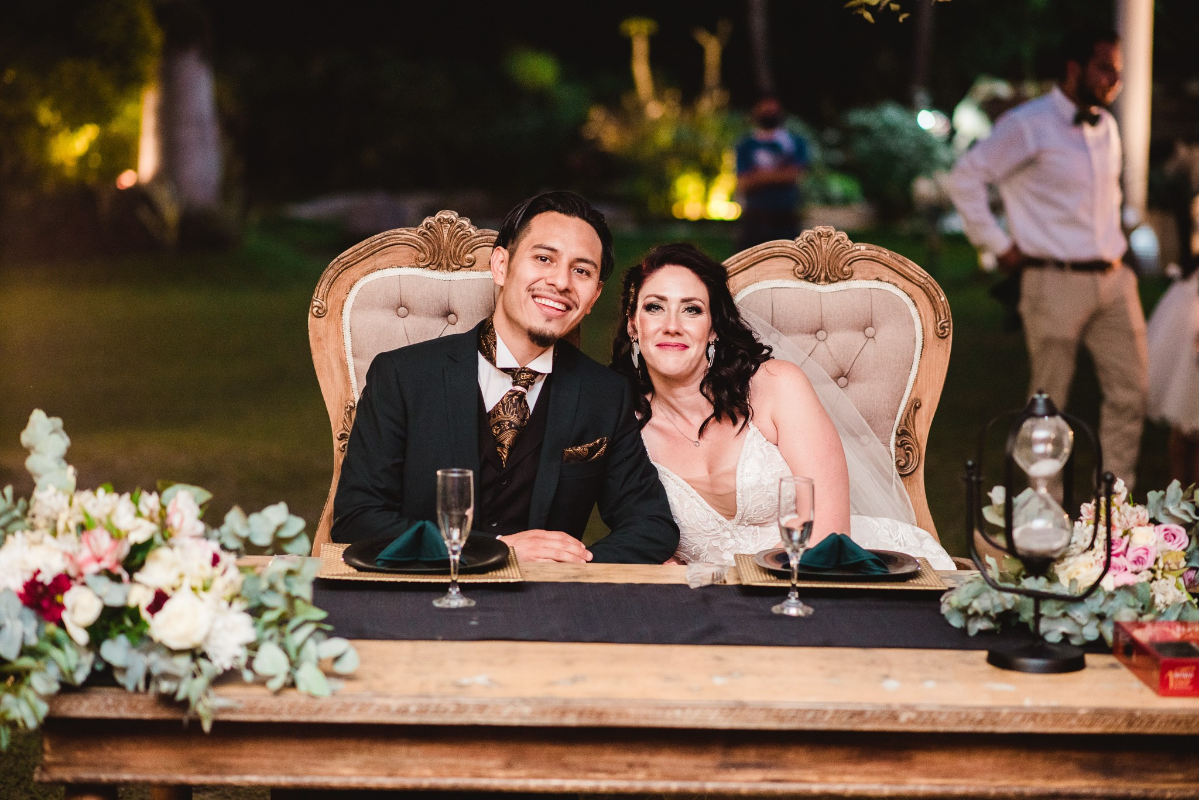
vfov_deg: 16.1
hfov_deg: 23.9
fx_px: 2832
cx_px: 600
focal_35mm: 85
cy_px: 400
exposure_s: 1/125
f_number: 2.5
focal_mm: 85
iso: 1250
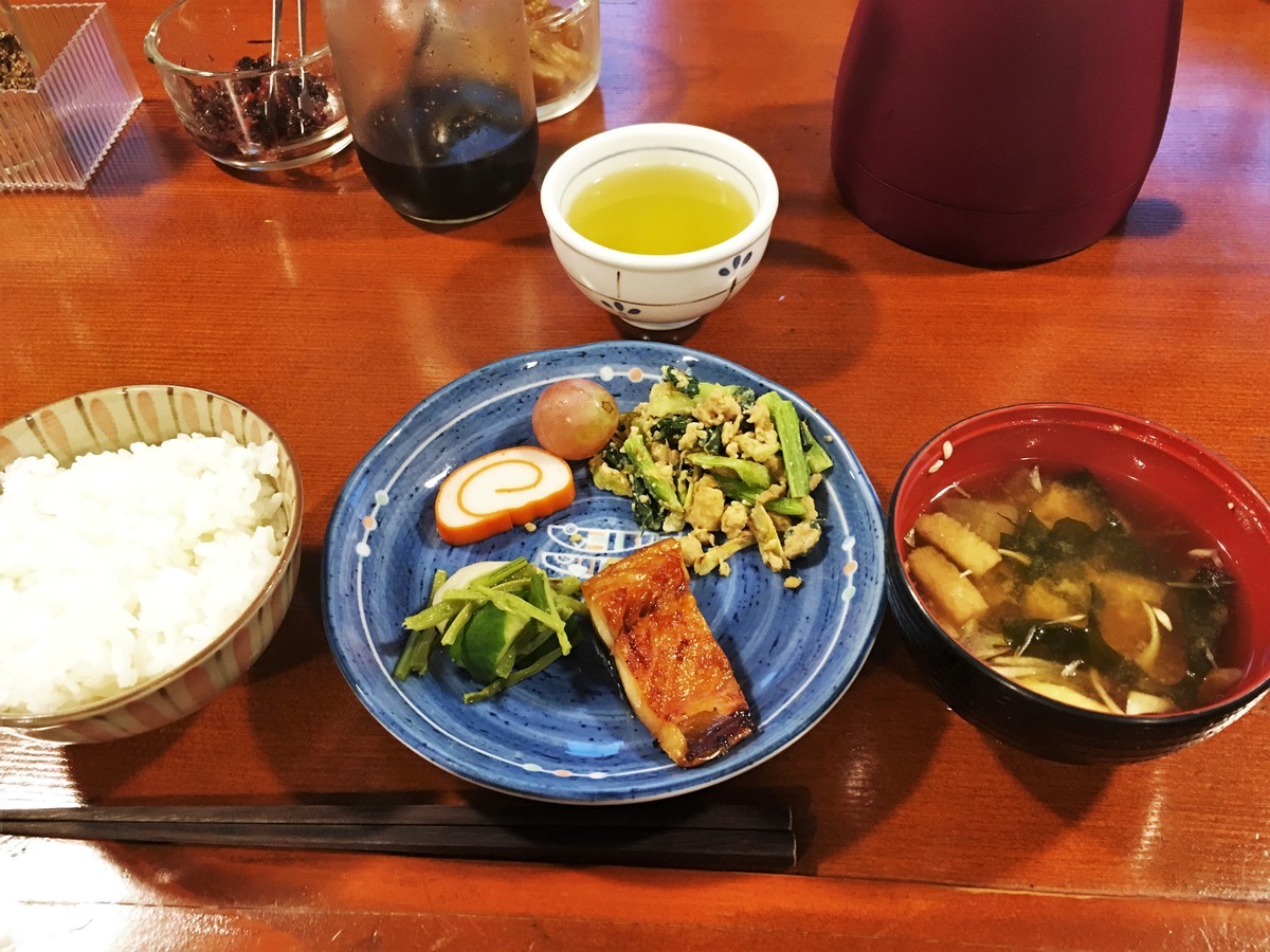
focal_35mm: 29
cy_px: 476
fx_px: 1064
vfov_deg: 48.2
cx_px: 635
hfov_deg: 61.7
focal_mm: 4.15
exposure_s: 1/10
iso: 80
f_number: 2.2
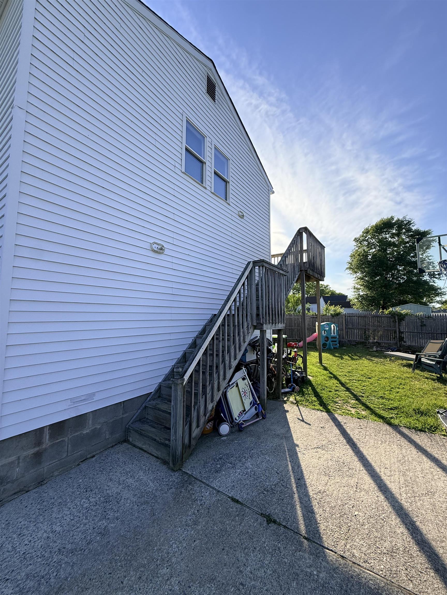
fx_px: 241
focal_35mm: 14
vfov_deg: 102.1
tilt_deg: +5.8
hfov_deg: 85.7
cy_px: 298
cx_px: 224
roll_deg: +0.0
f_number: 2.2
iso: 64
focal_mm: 2.22
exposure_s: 1/1145
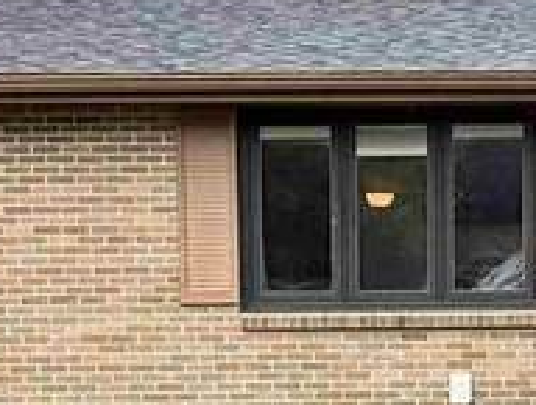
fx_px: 1444
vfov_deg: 15.6
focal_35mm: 93
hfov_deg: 19.9
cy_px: 416
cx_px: 621
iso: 64
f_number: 2.2
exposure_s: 1/108
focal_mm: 2.22
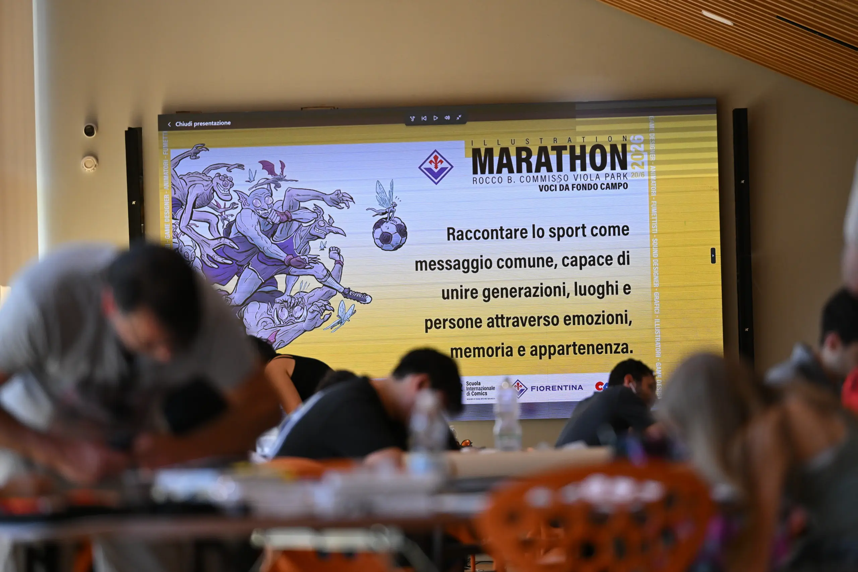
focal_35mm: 180
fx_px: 4290
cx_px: 429
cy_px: 286
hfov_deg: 11.4
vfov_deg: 7.6
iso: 2000
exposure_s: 1/1250
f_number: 3.5
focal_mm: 180
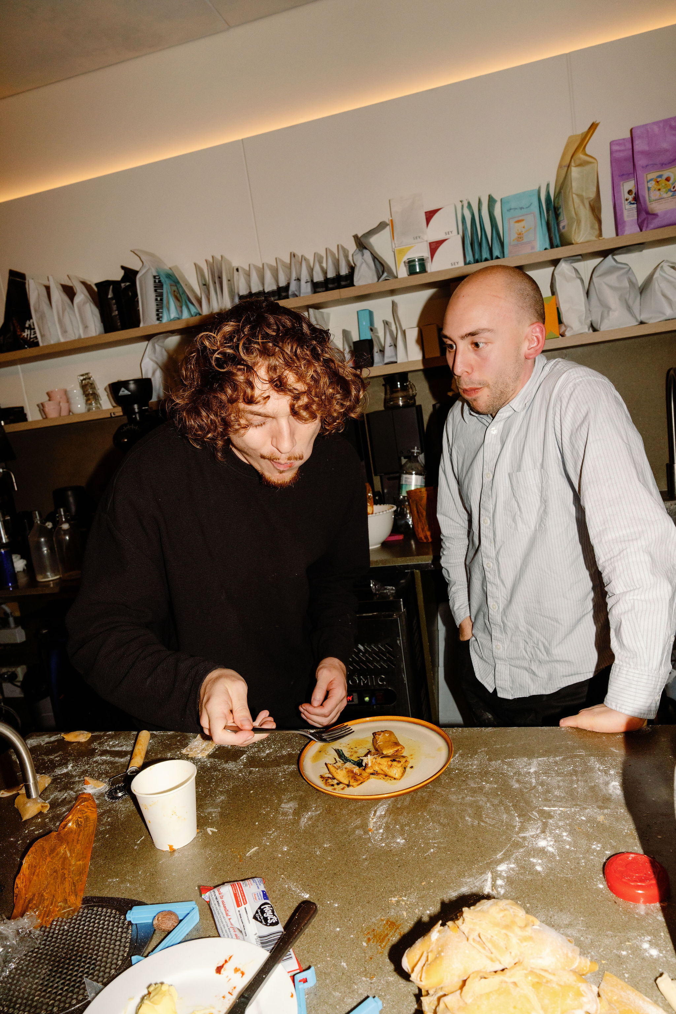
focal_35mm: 24
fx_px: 676
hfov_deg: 53.1
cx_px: 338
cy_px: 507
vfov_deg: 73.7
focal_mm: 24
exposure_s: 1/50
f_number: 8
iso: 800
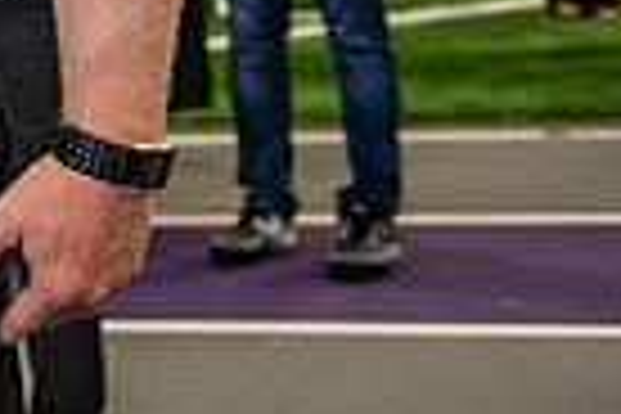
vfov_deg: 7.9
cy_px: -353
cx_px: -580
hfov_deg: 11.2
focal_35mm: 168
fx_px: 2898
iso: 2000
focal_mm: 40
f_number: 3.5
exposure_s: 1/160
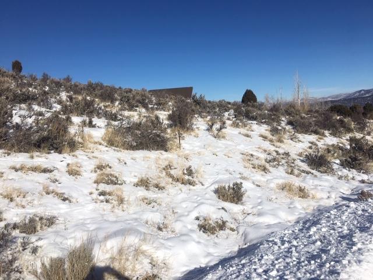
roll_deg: +3.8
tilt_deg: -3.8
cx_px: 186
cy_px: 140
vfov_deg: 48.2
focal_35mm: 29
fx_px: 312
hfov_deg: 61.7
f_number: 2.2
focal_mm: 4.15
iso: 25
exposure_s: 1/5495
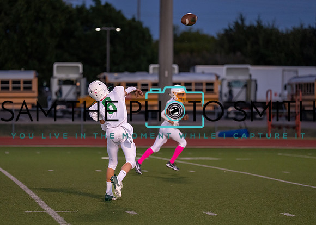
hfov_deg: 10.9
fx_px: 1650
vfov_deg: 7.8
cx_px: 126
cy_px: 129
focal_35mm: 184
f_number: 2.8
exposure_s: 1/1000
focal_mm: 153
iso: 2500
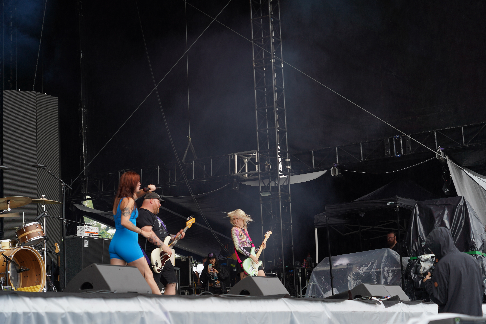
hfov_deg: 28.8
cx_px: 243
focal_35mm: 70
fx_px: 945
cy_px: 162
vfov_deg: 19.5
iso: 100
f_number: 4.5
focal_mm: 70
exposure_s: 1/125
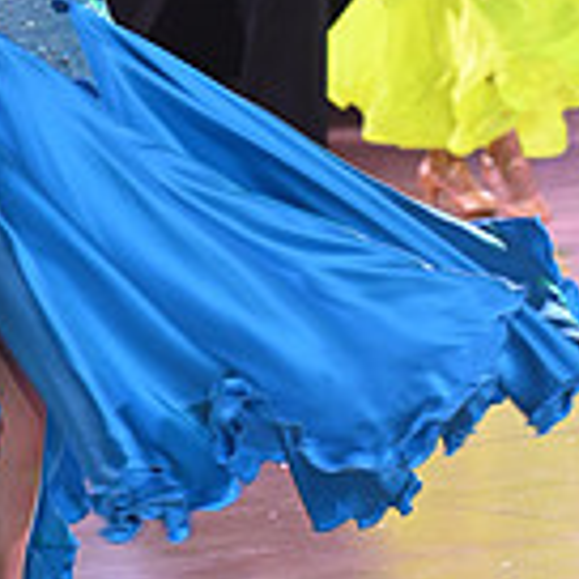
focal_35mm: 382
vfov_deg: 4.6
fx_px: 7229
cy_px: -153
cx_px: -49
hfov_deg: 4.6
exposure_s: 1/200
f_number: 5.6
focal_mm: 105
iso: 1600
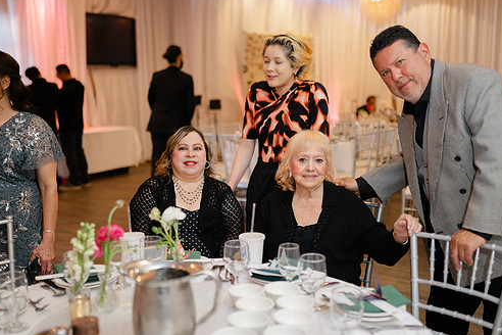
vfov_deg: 31.2
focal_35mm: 43
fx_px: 600
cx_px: 233
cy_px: 169
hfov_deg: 45.4
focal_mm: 35
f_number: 1.4
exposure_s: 1/200
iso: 400
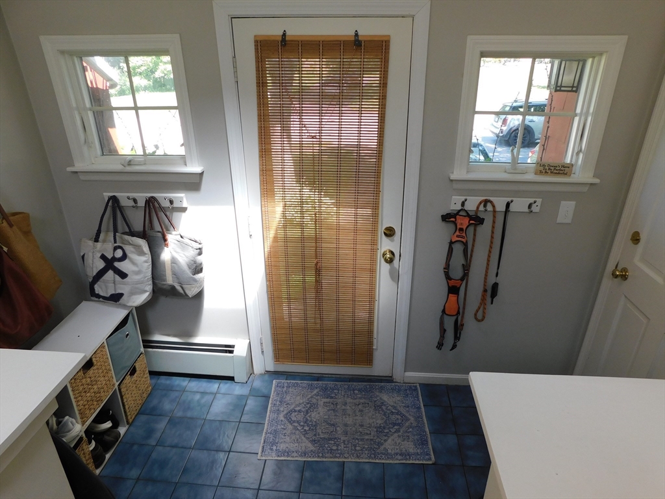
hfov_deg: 73.9
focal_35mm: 23
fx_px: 442
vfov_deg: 58.9
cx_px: 332
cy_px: 250
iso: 125
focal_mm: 4
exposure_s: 1/60
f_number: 3
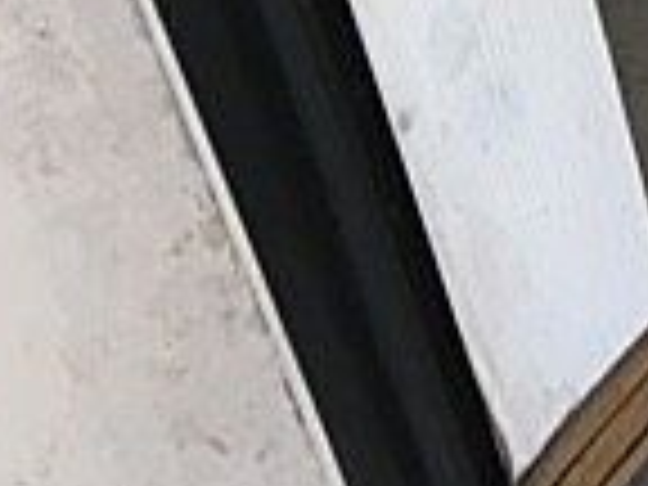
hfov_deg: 12.9
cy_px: -270
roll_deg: -0.2
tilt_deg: -36.3
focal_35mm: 129
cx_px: 1377
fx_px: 2415
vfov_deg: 11.0
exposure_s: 1/40
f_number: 2.2
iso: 25
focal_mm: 4.15
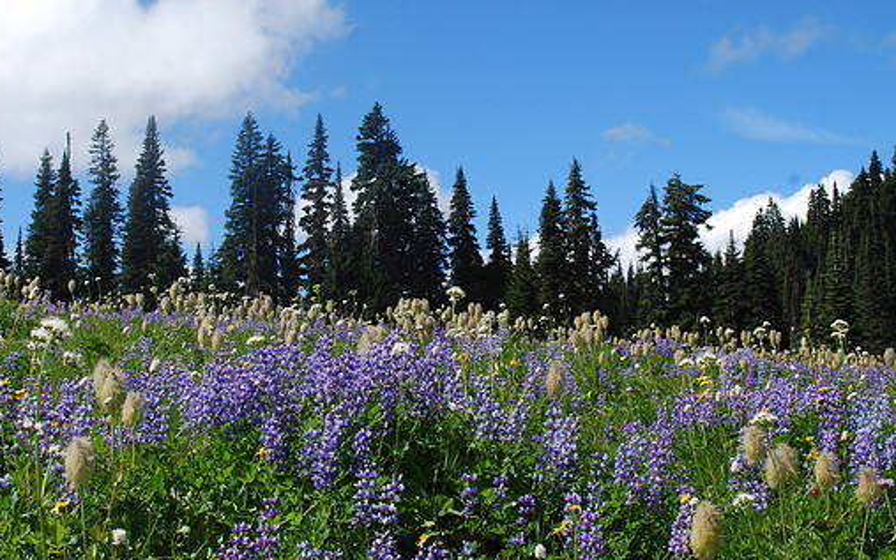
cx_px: 461
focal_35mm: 49
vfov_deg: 26.3
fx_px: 1197
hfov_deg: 41.0
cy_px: 272
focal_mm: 28
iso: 180
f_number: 10
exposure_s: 1/250
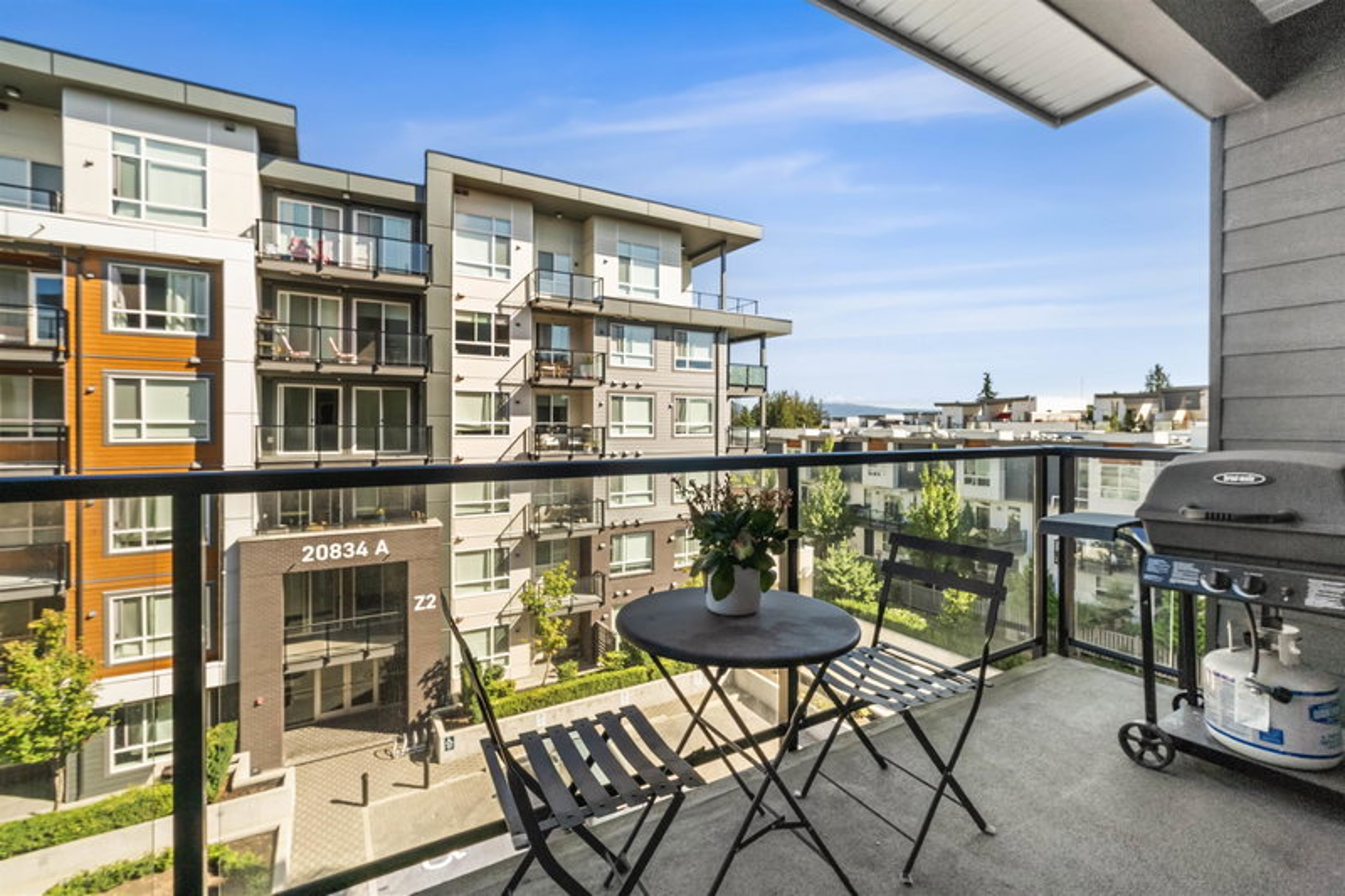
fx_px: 504
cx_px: 672
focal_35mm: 14
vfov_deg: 83.2
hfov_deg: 106.3
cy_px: 448
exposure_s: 1/200
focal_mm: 9
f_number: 9
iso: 250
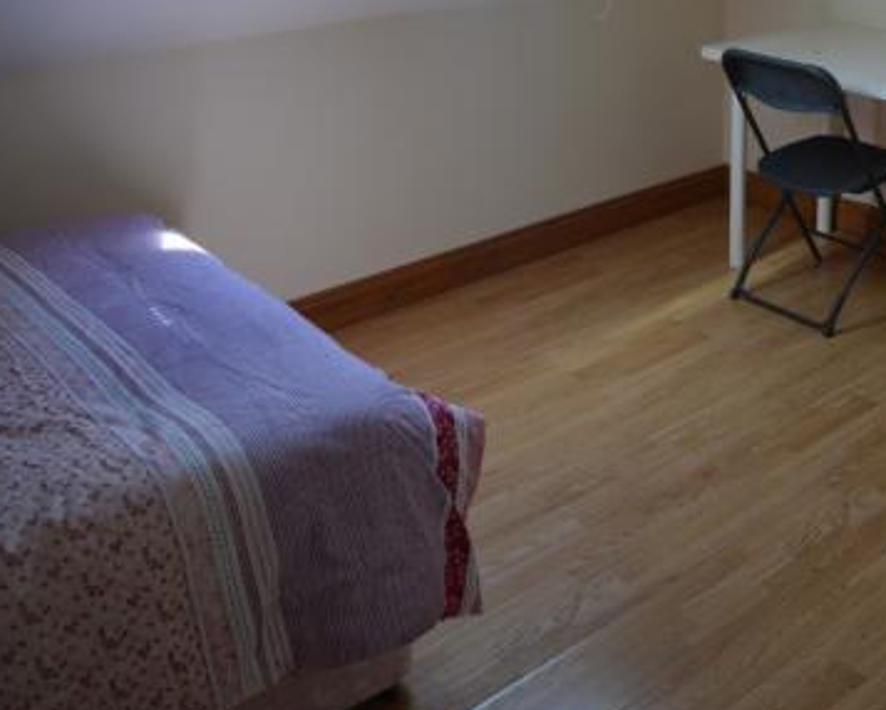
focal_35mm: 44
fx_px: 1154
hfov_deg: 39.9
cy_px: 226
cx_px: 737
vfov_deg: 33.8
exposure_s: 1/100
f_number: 5
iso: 400
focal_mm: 18
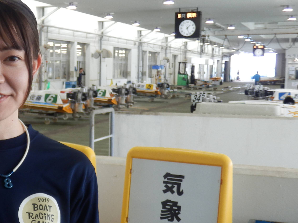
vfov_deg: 21.9
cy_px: 134
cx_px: 11
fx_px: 577
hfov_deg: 27.5
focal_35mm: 67
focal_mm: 6
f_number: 3.4
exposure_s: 1/60
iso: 80
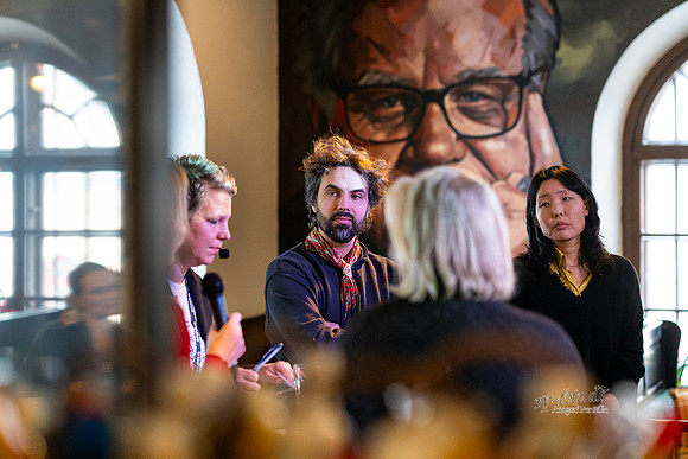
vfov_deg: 16.1
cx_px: 344
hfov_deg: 23.9
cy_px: 230
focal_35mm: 85
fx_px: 1625
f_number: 2.2
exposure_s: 1/200
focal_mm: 85
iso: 5000
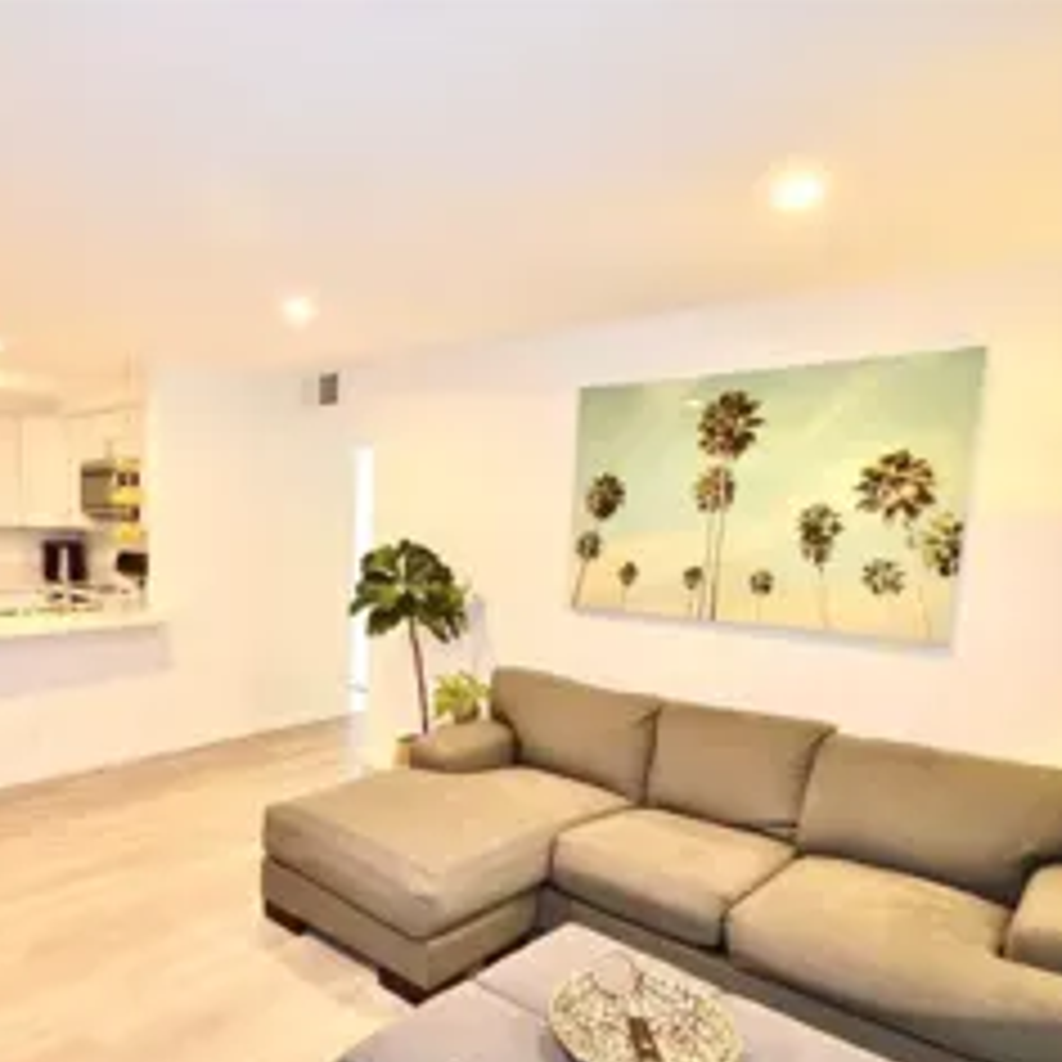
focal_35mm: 22
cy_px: 598
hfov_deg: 67.7
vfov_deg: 69.3
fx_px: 764
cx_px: 356
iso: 720
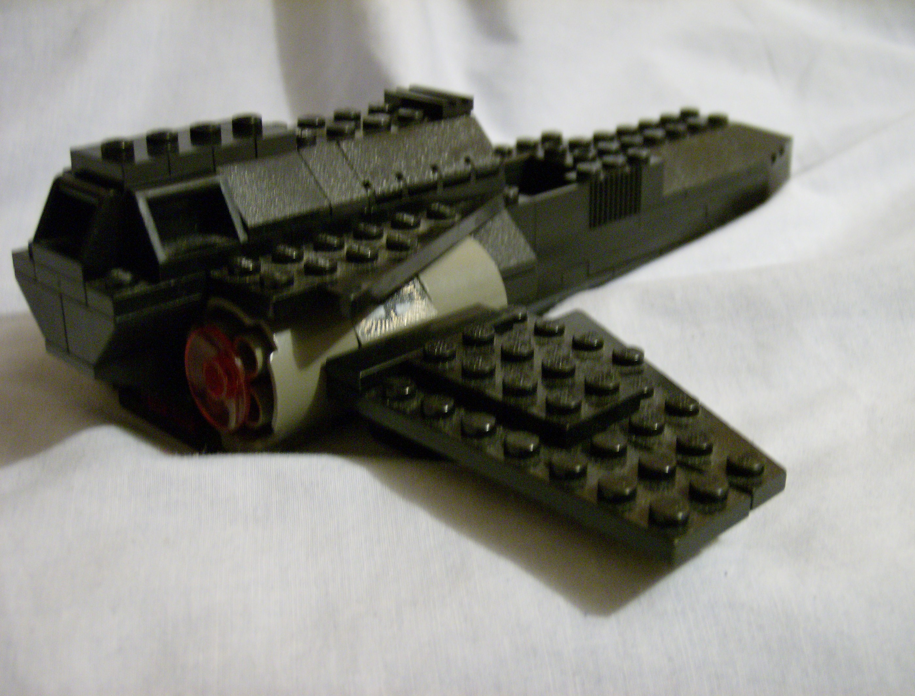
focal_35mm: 46
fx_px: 1222
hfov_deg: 41.1
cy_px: 348
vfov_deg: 31.8
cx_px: 458
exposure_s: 1/4.43
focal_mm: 7.7
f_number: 3.1
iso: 200
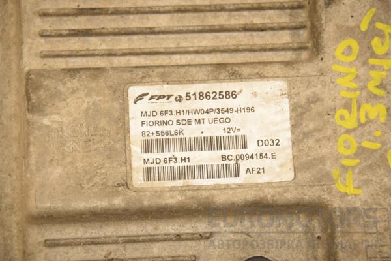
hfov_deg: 14.0
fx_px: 1596
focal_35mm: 147
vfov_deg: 9.3
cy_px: 130
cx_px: 196
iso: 800
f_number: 7.1
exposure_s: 1/200
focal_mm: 98
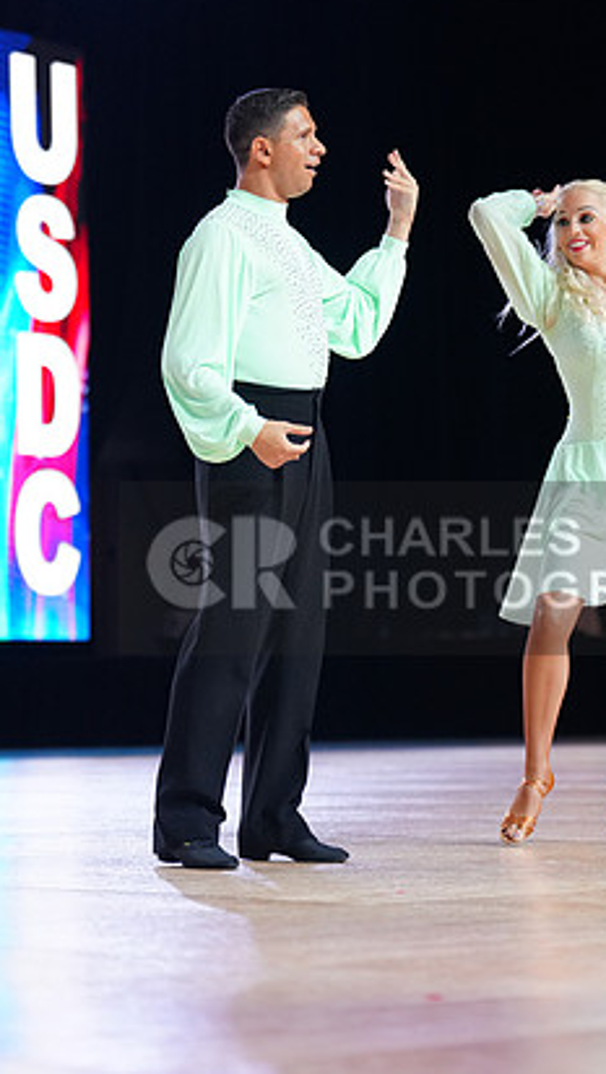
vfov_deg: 14.6
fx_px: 4190
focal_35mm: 147
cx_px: 480
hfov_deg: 8.3
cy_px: 570
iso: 2000
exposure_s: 1/500
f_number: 2.8
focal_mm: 100
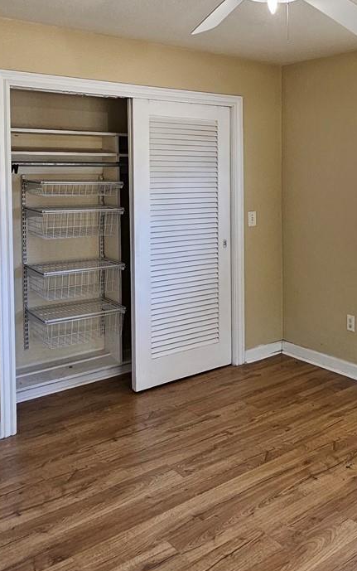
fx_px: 498
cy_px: 178
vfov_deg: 57.9
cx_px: 374
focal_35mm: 32
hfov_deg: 35.0
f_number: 2.2
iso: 125
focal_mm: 2.2
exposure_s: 1/60
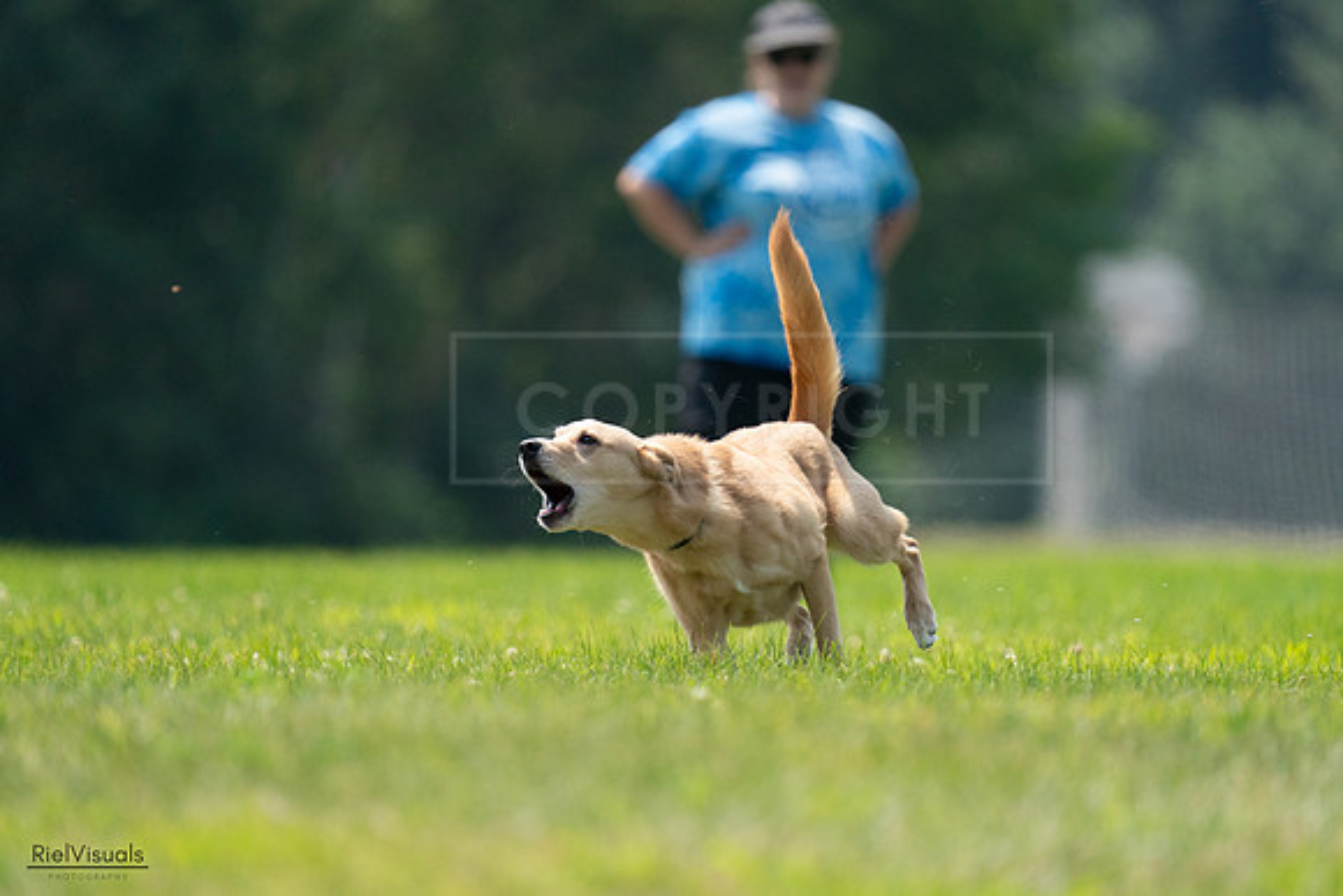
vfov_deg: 2.4
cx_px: 648
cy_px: 447
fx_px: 21436
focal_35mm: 575
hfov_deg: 3.6
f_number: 6.3
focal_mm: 541
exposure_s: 1/4000
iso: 1600
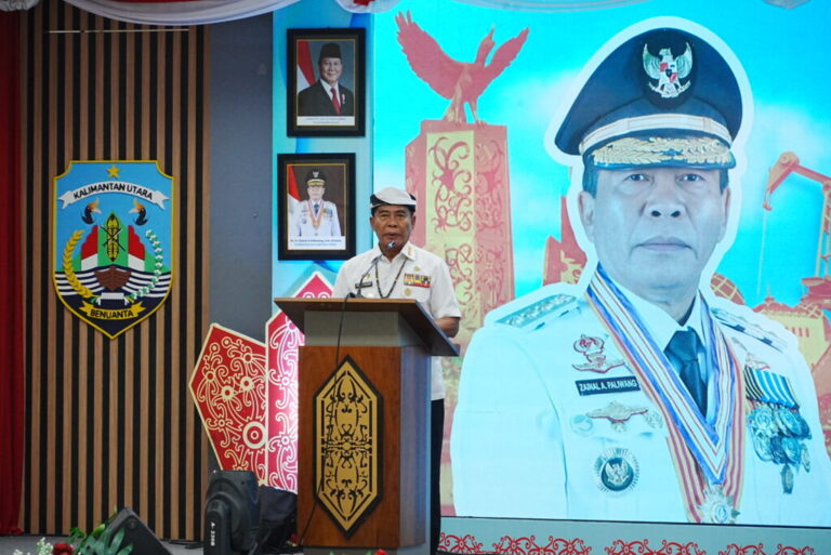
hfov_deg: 11.5
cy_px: 278
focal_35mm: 178
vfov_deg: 7.7
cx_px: 416
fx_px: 4111
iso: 3200
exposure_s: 1/125
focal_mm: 178
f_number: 9
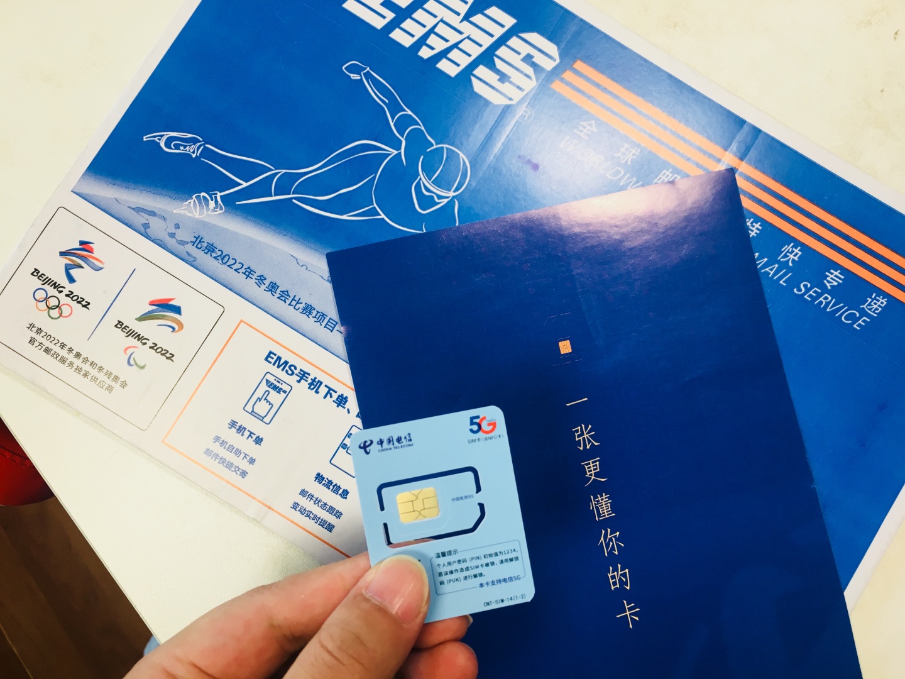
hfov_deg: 61.7
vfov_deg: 48.2
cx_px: 452
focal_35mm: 29
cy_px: 340
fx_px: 758
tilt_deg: -85.0
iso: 25
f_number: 2.2
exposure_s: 1/33
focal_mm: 4.15
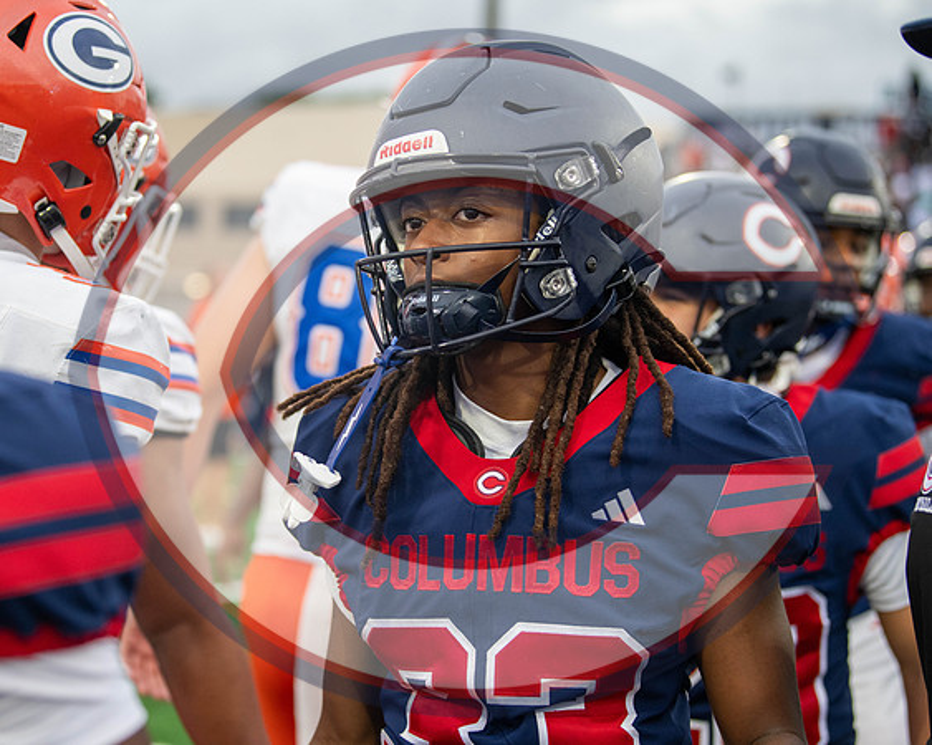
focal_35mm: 85
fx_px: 2336
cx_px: 407
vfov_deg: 18.1
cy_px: 400
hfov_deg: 22.6
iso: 1250
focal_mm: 70
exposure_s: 1/1000
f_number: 2.8
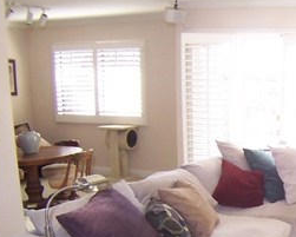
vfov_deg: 18.1
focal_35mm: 82
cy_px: 259
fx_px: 719
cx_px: 341
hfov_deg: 21.8
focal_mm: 5.5
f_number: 2.8
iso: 140
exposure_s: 1/60
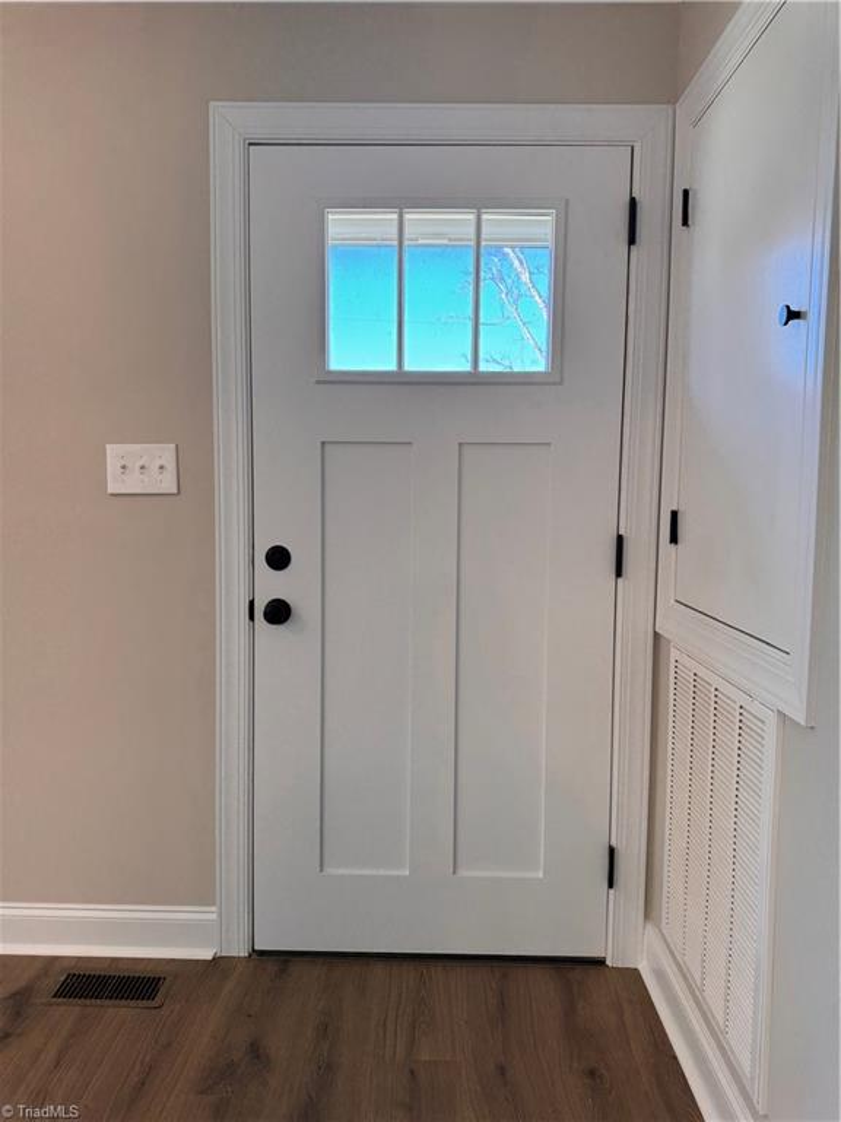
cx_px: 420
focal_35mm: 24
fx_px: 777
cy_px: 561
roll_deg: -0.7
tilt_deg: -4.8
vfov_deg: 71.6
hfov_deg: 56.8
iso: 100
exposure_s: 1/134
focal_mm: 6.76
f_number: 1.78
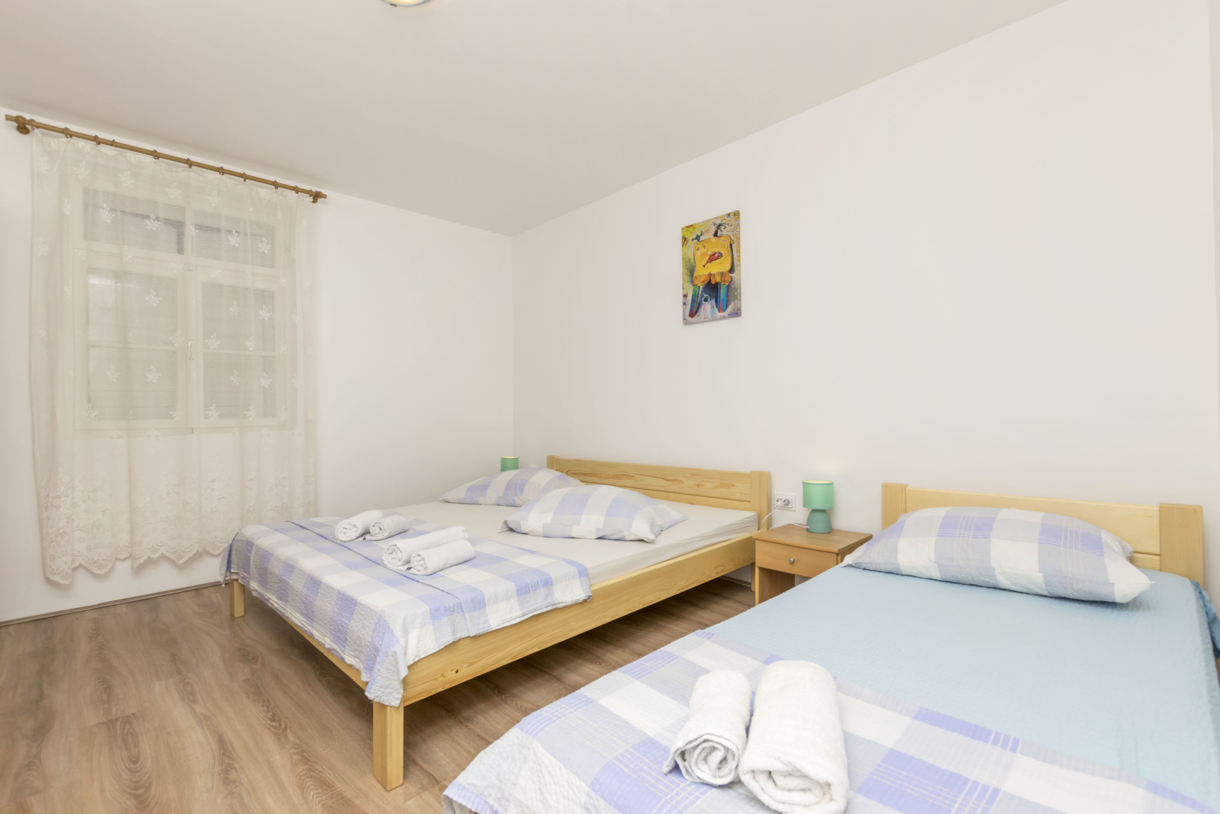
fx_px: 508
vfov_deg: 77.3
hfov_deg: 100.4
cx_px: 610
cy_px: 407
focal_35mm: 15
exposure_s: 1/160
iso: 100
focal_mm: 10
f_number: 8
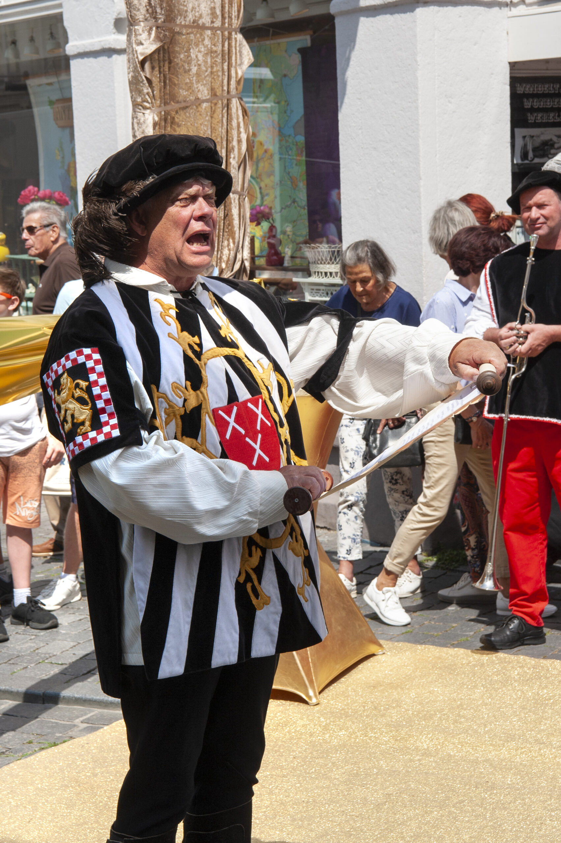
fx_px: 1451
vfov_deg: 32.4
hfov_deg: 21.9
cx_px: 280
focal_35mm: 62
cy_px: 422
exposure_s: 1/640
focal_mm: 62
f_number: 13
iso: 500
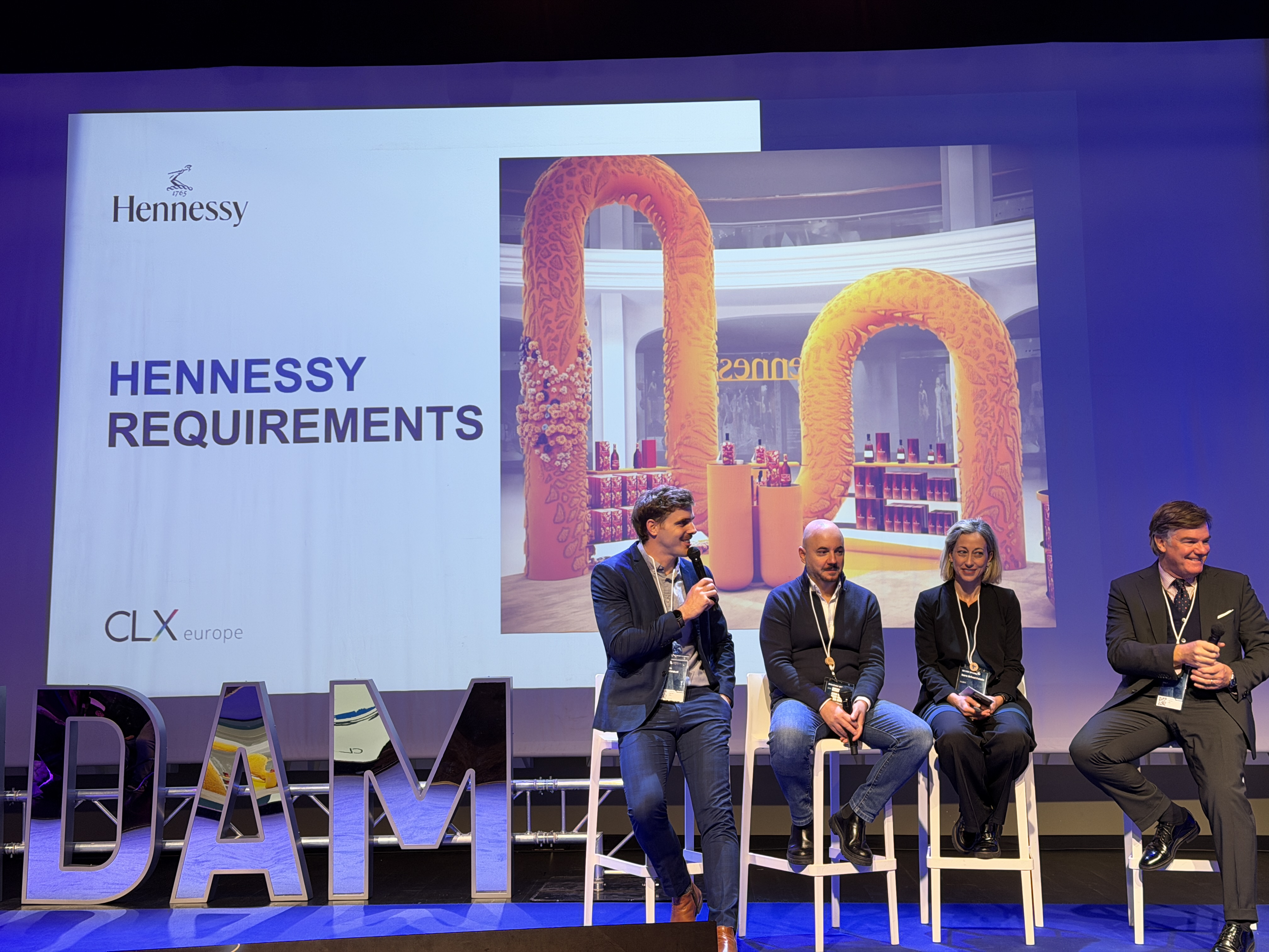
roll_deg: +0.9
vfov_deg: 30.3
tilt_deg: +4.9
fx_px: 1760
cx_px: 634
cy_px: 476
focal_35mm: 48
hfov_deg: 39.7
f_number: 1.78
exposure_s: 1/50
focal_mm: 6.76
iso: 100
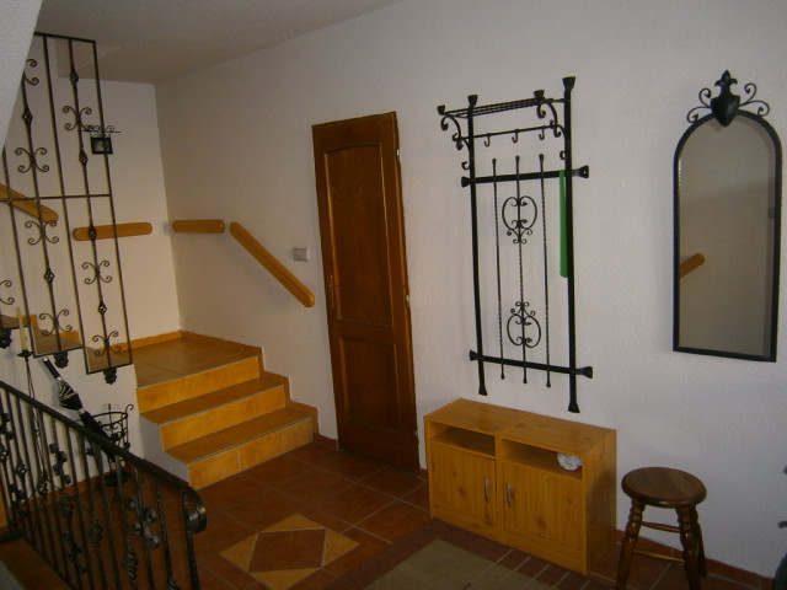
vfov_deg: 53.1
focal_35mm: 26
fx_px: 591
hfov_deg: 67.3
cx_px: 394
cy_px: 295
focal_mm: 4.7
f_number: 2.8
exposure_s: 1/30
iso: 125
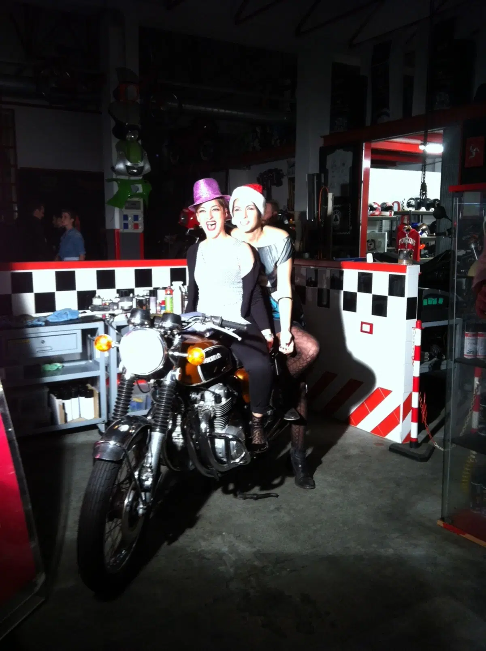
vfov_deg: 52.7
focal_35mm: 35
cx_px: 243
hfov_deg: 40.6
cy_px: 326
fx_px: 657
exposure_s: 1/15
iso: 125
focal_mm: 3.85
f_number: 2.8
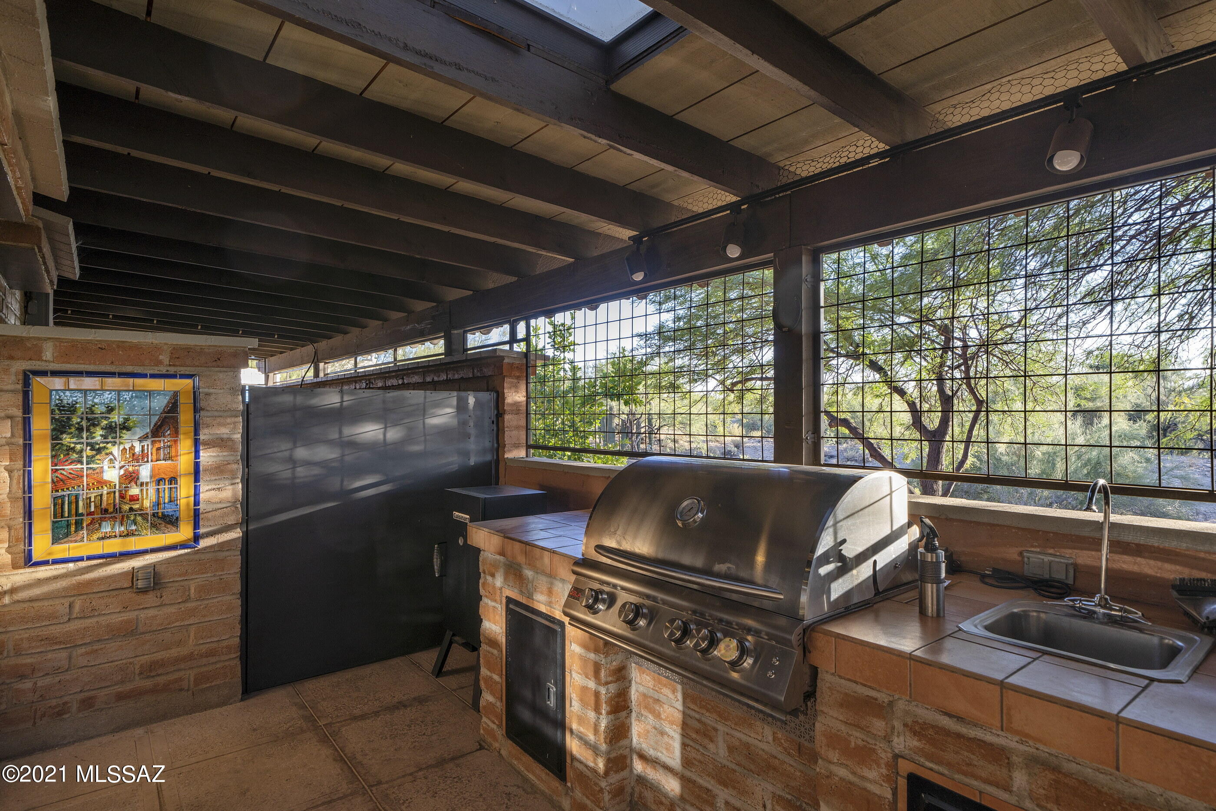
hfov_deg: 93.3
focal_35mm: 17
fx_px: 574
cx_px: 608
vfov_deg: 70.4
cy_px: 406
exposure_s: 1/13
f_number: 9
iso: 100
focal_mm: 17
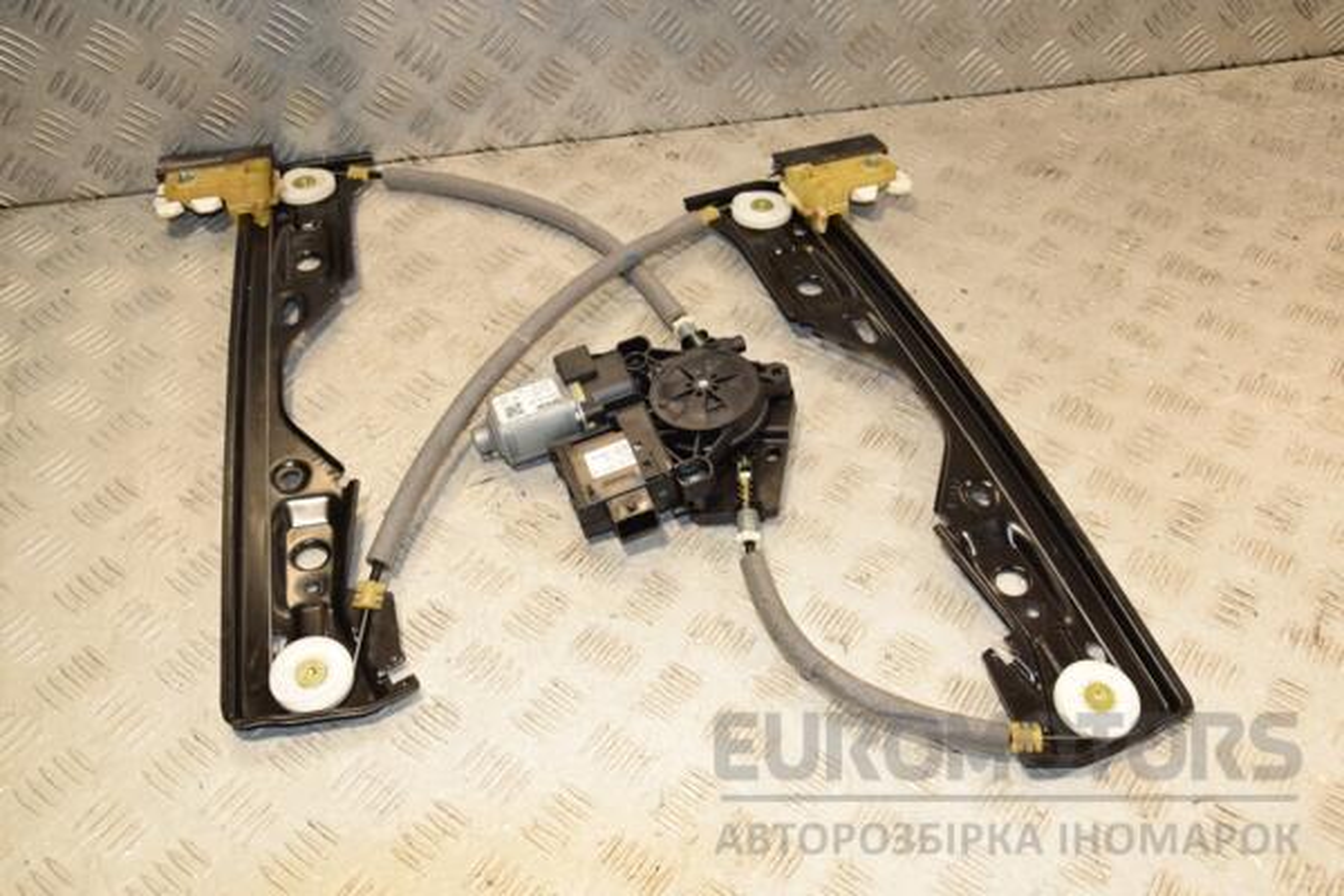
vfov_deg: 36.9
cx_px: 672
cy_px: 448
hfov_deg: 53.1
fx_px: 1344
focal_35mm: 36
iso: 800
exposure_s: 1/200
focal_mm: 24
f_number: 8
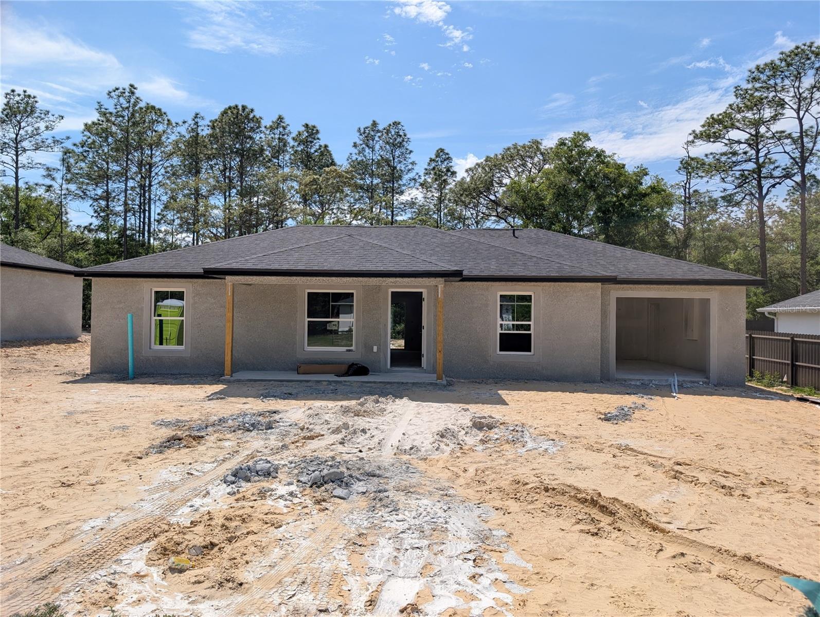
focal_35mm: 24
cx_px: 410
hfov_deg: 71.5
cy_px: 308
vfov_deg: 56.9
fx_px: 569
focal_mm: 6.9
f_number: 1.68
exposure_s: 1/1443
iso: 22
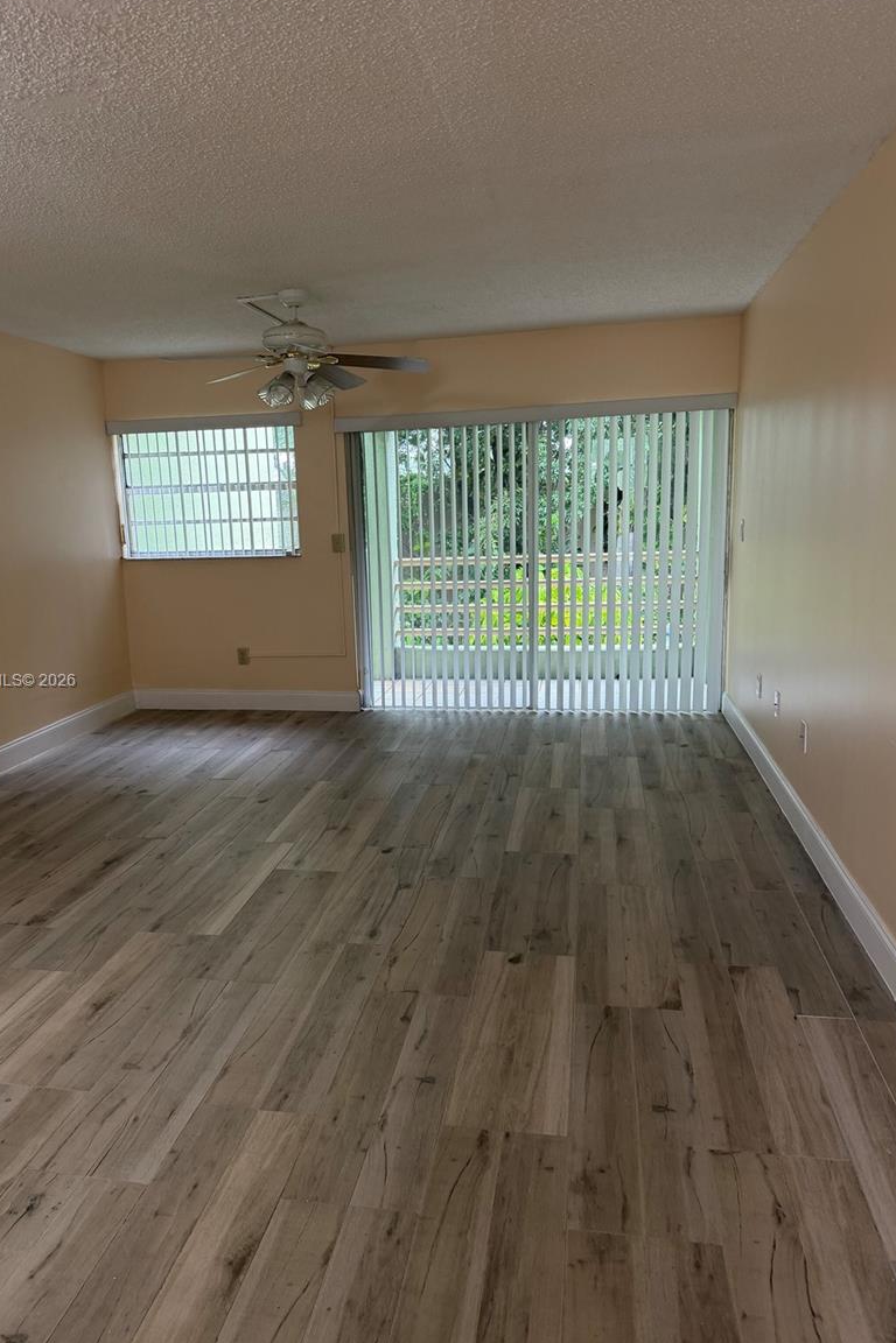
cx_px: 385
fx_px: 971
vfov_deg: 69.4
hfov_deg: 49.4
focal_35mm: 26
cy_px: 682
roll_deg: +2.0
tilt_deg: -10.9
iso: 200
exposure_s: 1/89
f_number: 1.78
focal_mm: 6.76
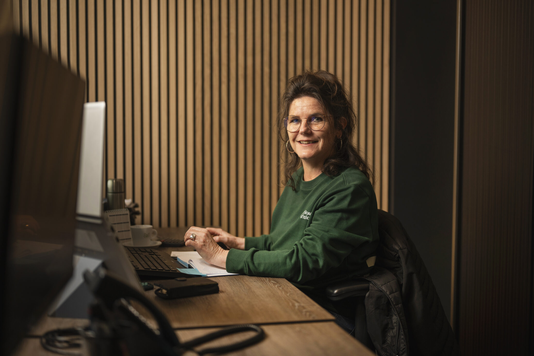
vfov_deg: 27.0
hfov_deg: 39.6
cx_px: 267
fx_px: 741
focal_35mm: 50
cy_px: 178
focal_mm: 50
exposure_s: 1/125
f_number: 1.8
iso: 400
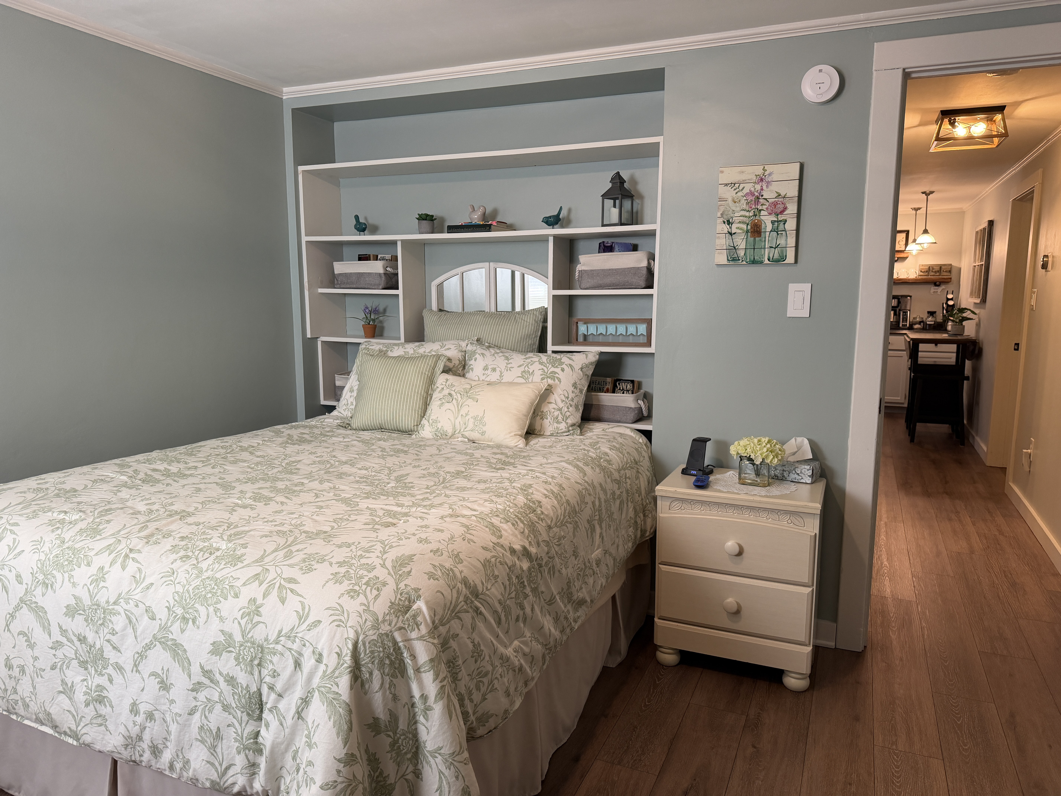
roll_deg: -0.2
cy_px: 398
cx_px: 530
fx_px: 736
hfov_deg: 71.6
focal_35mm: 24
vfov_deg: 56.8
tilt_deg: -8.1
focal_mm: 6.76
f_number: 1.78
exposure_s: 1/120
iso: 160
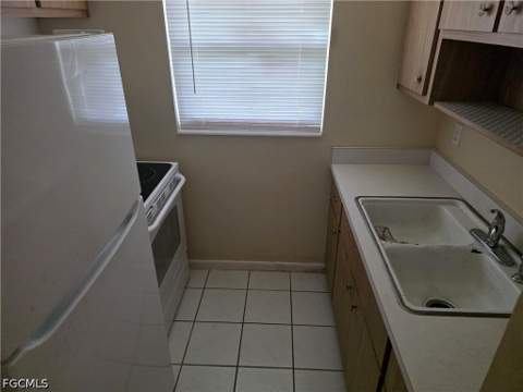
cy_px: 196
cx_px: 262
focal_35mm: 23
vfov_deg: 58.9
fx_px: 347
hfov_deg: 73.9
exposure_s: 1/120
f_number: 1.7
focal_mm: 6.3
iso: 500
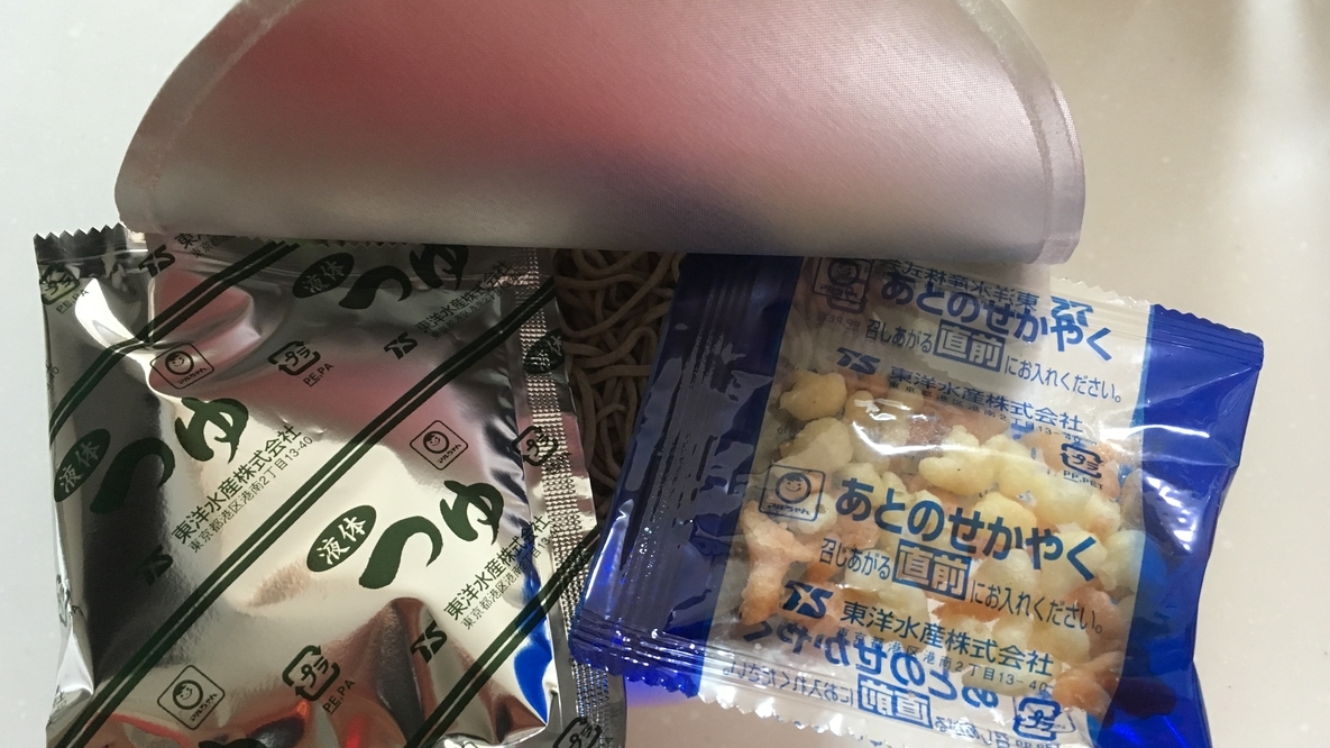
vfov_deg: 36.5
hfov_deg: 61.0
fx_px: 1128
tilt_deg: -71.3
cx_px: 662
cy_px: 450
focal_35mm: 32
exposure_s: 1/30
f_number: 2.2
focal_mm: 4.15
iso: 160
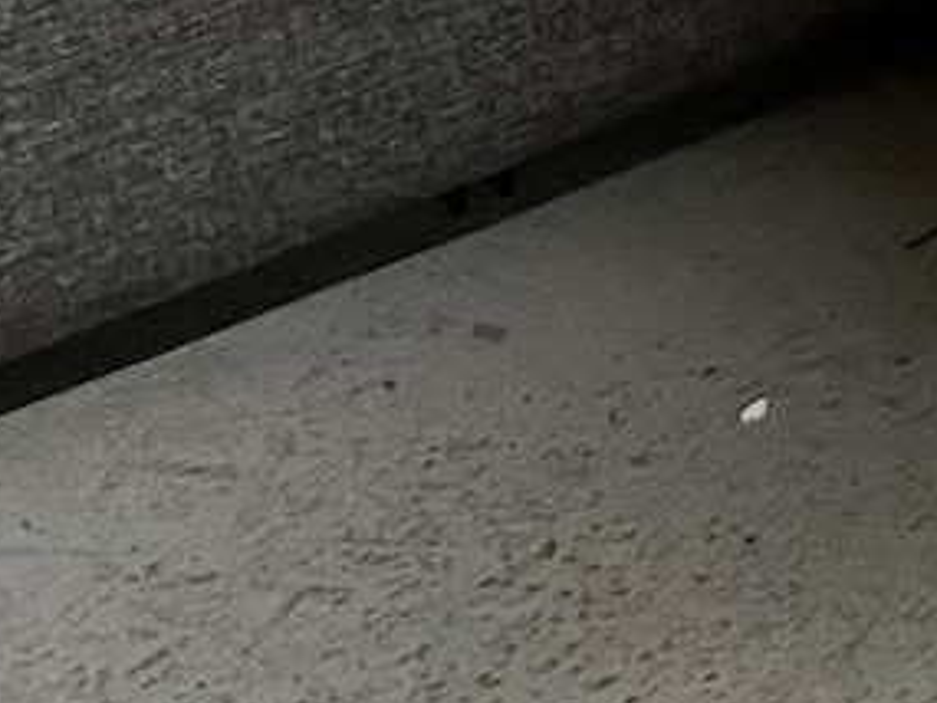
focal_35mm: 187
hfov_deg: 8.1
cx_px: 3261
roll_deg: -0.5
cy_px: -1222
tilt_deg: -20.8
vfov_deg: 7.3
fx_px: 5064
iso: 80
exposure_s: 1/50
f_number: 1.6
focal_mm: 5.1
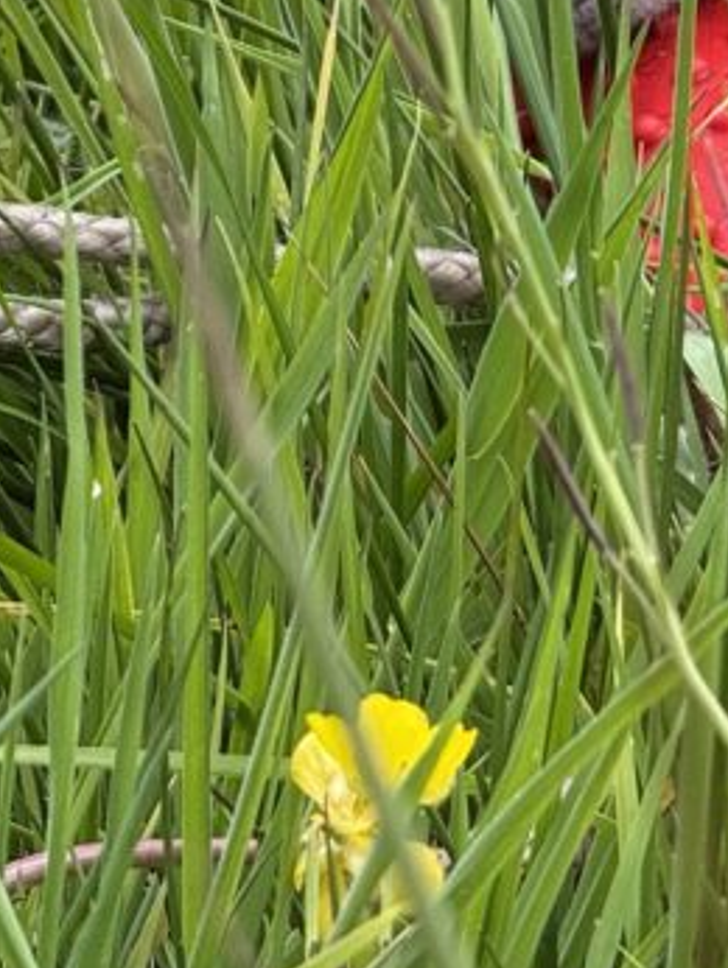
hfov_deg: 4.2
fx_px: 9942
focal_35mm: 355
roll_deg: +0.5
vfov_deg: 5.6
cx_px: 974
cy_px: 14
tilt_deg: -17.5
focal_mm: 15.66
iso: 64
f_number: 2.8
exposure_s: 1/247
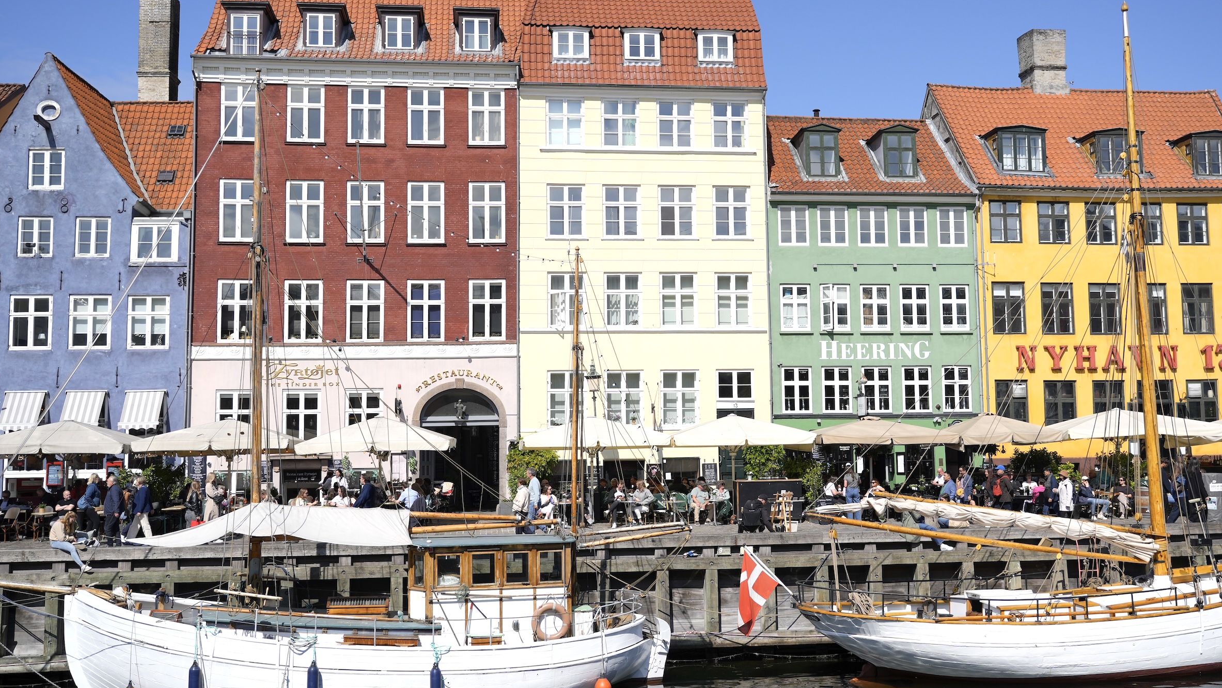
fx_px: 1102
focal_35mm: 34
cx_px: 612
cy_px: 303
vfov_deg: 34.6
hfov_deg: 58.0
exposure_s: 1/2000
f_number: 4
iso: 100
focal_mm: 32
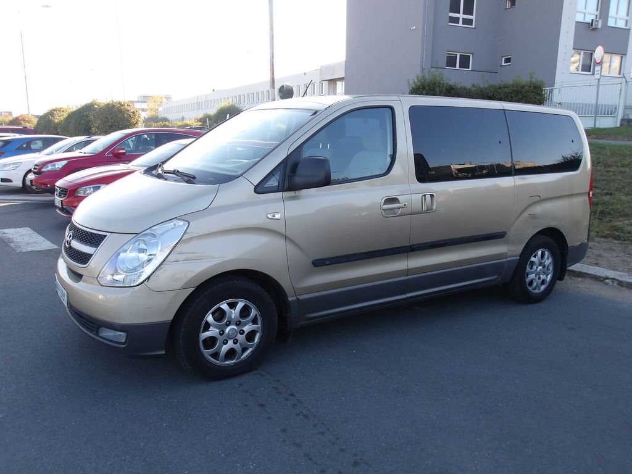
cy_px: 237
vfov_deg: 51.4
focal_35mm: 27
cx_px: 316
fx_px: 493
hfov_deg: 65.3
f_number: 3
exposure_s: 1/264
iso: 100
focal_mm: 4.9
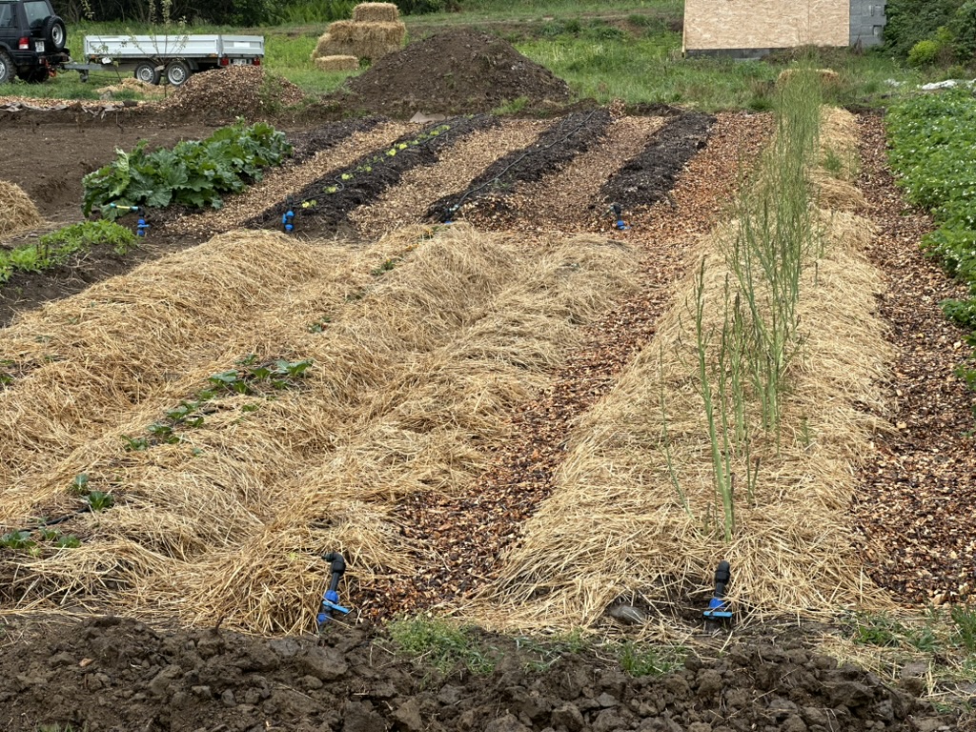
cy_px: 366
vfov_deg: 19.1
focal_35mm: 77
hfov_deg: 25.3
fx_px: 2171
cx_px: 488
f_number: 2.8
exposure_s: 1/272
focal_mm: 9
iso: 25
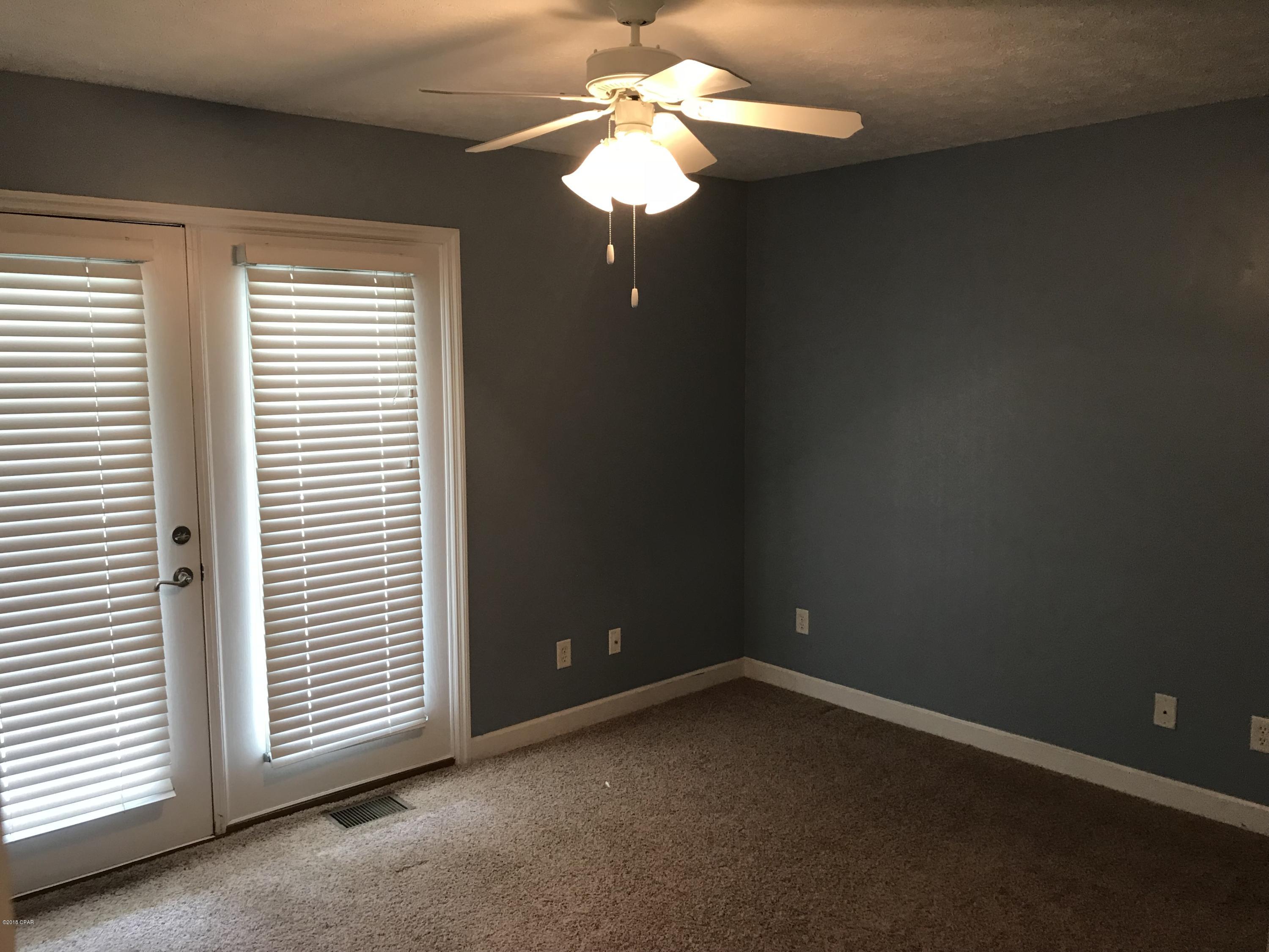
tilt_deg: -7.5
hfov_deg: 63.4
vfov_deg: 49.7
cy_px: 476
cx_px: 634
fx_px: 1026
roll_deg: +0.7
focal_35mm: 28
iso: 40
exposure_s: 1/24
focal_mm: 3.99
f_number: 1.8
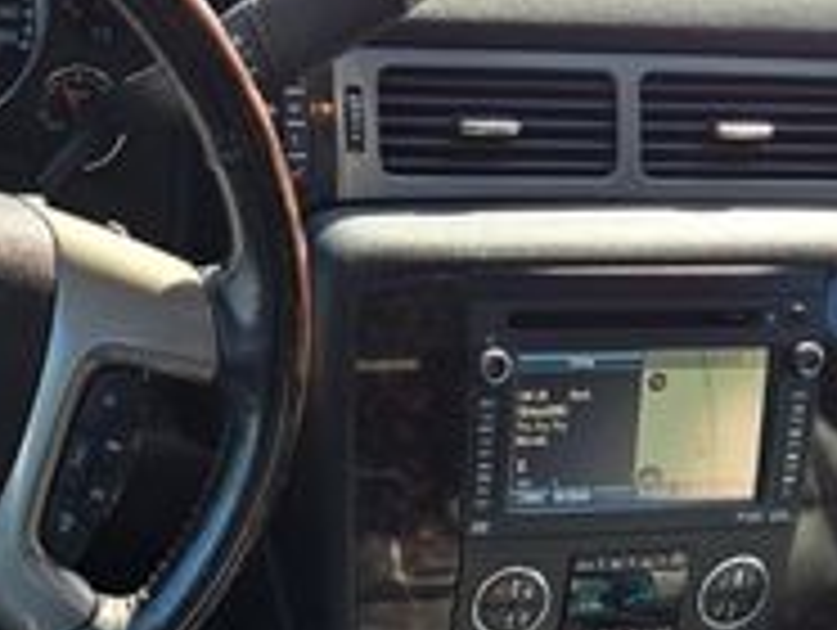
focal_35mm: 79
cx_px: 270
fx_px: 1913
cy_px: 819
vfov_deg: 17.5
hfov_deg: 24.5
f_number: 1.8
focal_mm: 5.4
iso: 25
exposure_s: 1/296
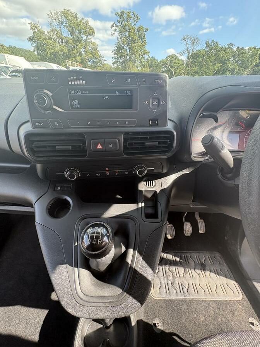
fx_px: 140
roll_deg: -9.6
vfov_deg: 102.1
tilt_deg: -34.0
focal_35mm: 14
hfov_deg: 85.7
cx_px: 130
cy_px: 174
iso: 100
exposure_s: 1/138
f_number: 2.2
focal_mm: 2.22
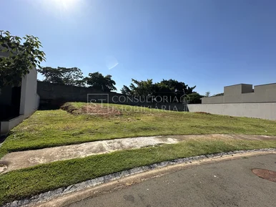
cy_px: 104
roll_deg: -2.4
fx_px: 112
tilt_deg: +2.5
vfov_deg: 85.6
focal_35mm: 14
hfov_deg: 102.1
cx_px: 138
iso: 40
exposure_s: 1/2174
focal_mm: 2.22
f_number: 2.2
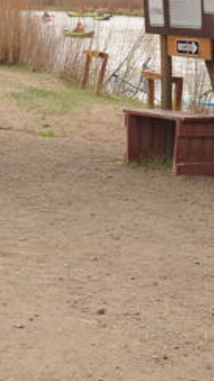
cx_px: 89
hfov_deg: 10.1
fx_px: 1212
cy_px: -30
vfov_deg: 17.3
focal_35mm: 120
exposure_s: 1/125
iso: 200
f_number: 10
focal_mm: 35
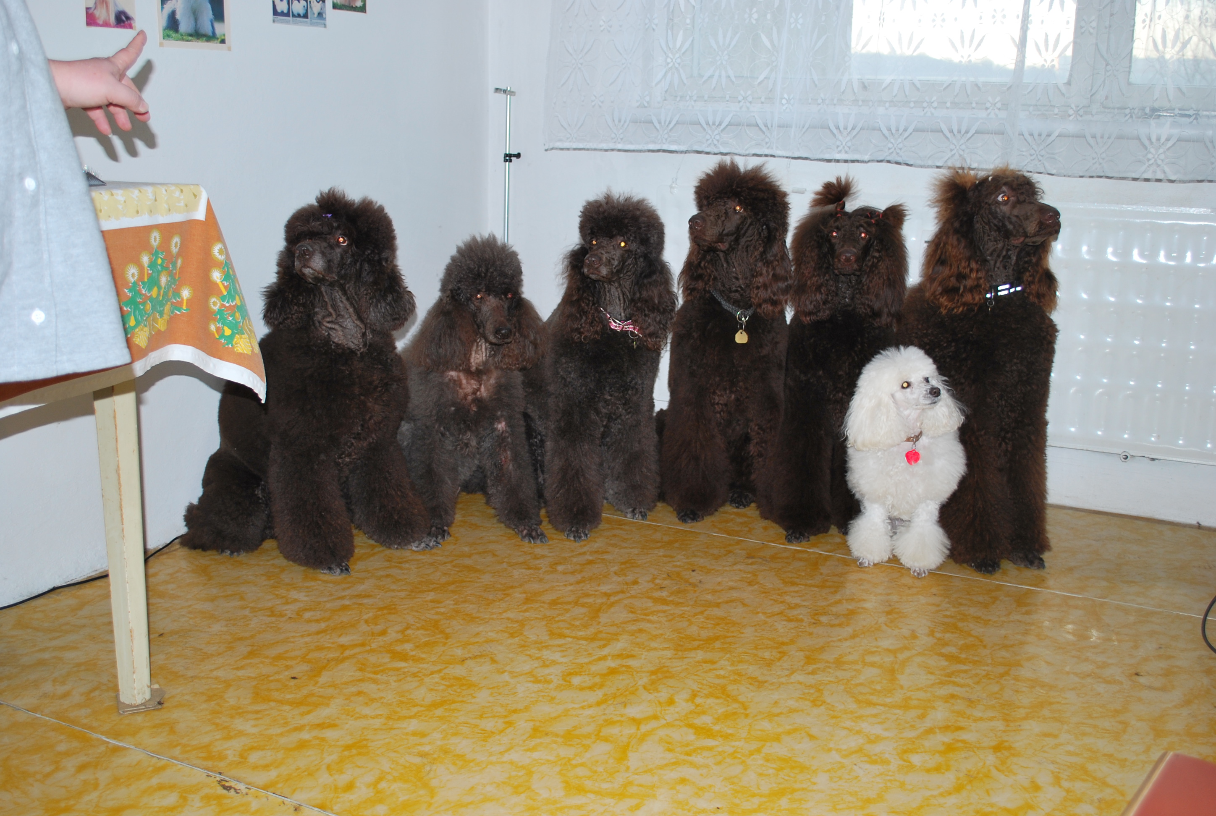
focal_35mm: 36
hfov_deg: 53.0
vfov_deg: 37.0
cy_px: 408
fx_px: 1218
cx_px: 608
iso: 200
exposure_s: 1/60
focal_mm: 24
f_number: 4.2
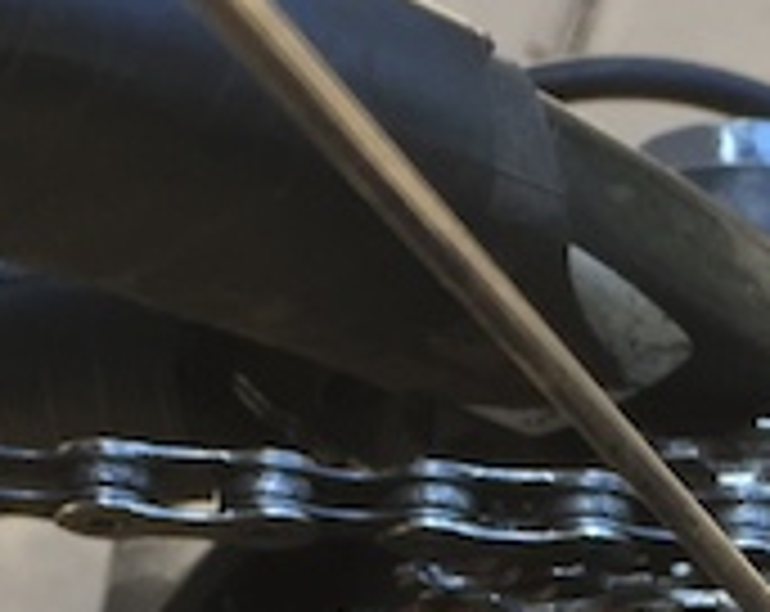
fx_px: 3865
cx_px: 743
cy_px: 1076
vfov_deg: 8.7
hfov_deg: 11.3
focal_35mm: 170
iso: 32
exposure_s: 1/120
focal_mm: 4.15
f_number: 2.2
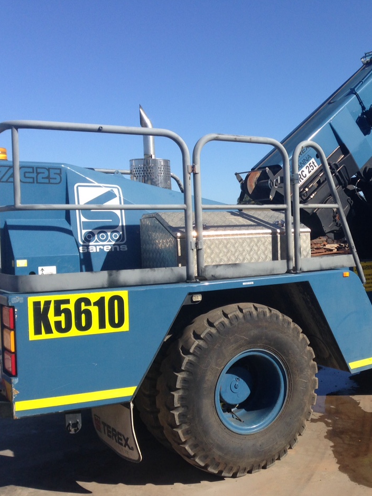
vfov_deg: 42.1
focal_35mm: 45
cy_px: 249
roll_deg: +0.1
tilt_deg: -1.0
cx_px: 319
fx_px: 645
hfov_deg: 31.0
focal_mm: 4.12
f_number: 2.4
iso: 50
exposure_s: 1/1323
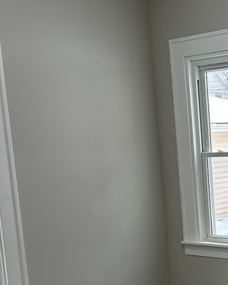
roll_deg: +0.8
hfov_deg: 21.1
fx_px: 573
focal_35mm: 68
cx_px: 267
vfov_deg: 27.1
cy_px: 243
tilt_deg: -9.9
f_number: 1.78
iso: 160
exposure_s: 1/120
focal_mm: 6.86
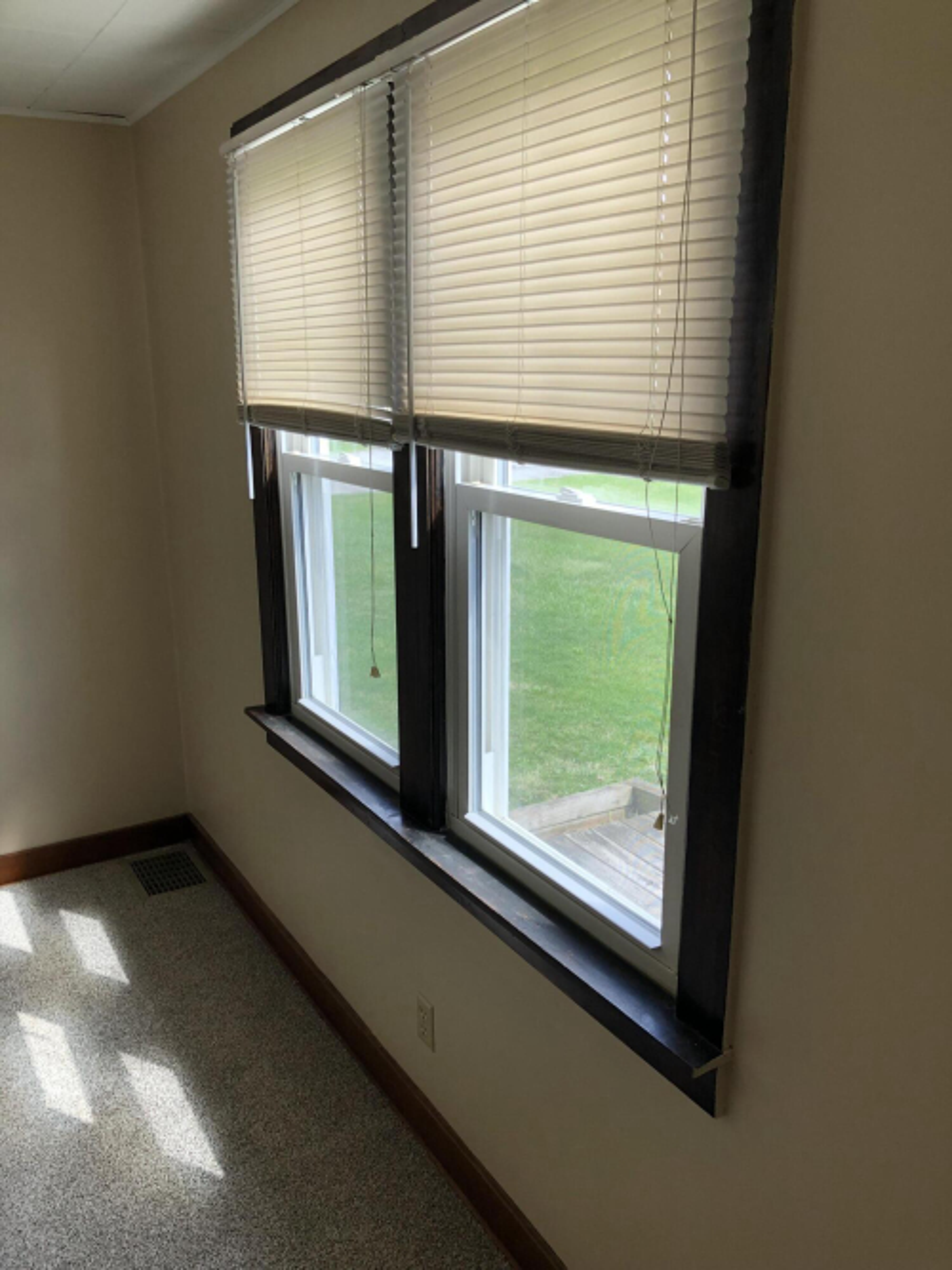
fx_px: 1027
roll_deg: -0.6
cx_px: 476
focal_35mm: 28
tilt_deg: -14.8
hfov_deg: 49.7
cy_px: 635
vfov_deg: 63.5
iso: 32
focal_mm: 3.99
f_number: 1.8
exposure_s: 1/120
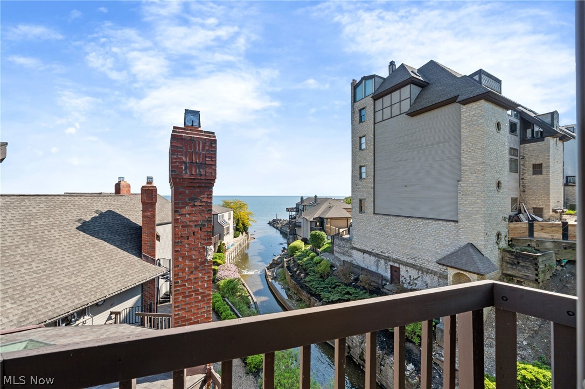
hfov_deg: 108.4
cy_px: 194
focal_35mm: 13
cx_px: 292
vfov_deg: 85.4
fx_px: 211
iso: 250
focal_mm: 13
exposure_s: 1/160
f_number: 9
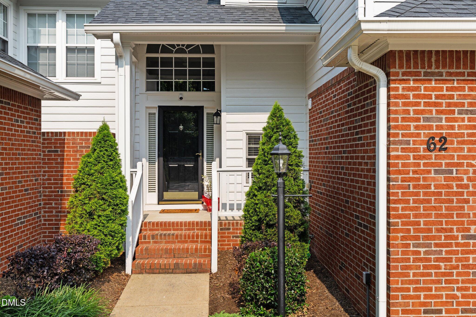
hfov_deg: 54.4
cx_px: 238
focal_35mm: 35
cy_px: 158
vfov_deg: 37.8
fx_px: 463
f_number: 8
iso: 125
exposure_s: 1/500
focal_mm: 35
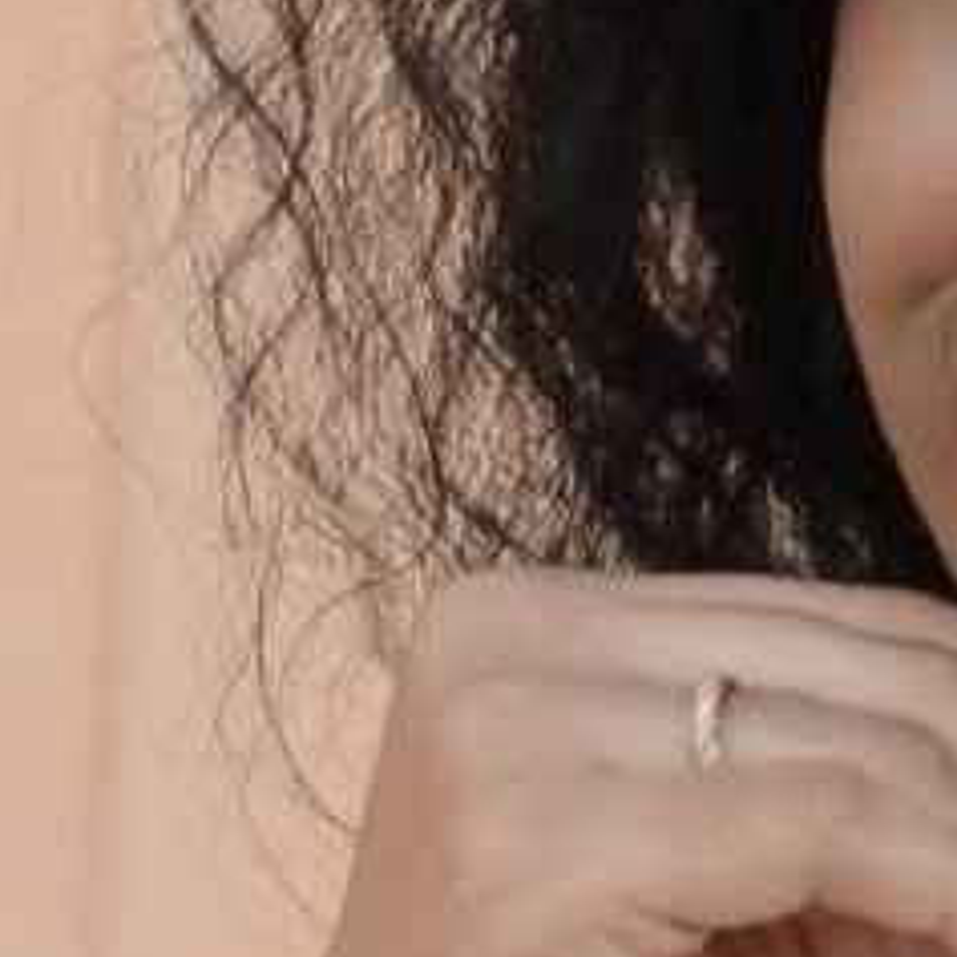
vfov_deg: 2.2
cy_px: 1763
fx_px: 24303
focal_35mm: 777
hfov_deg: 2.3
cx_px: 1575
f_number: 7.1
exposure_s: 1/125
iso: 500
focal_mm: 80
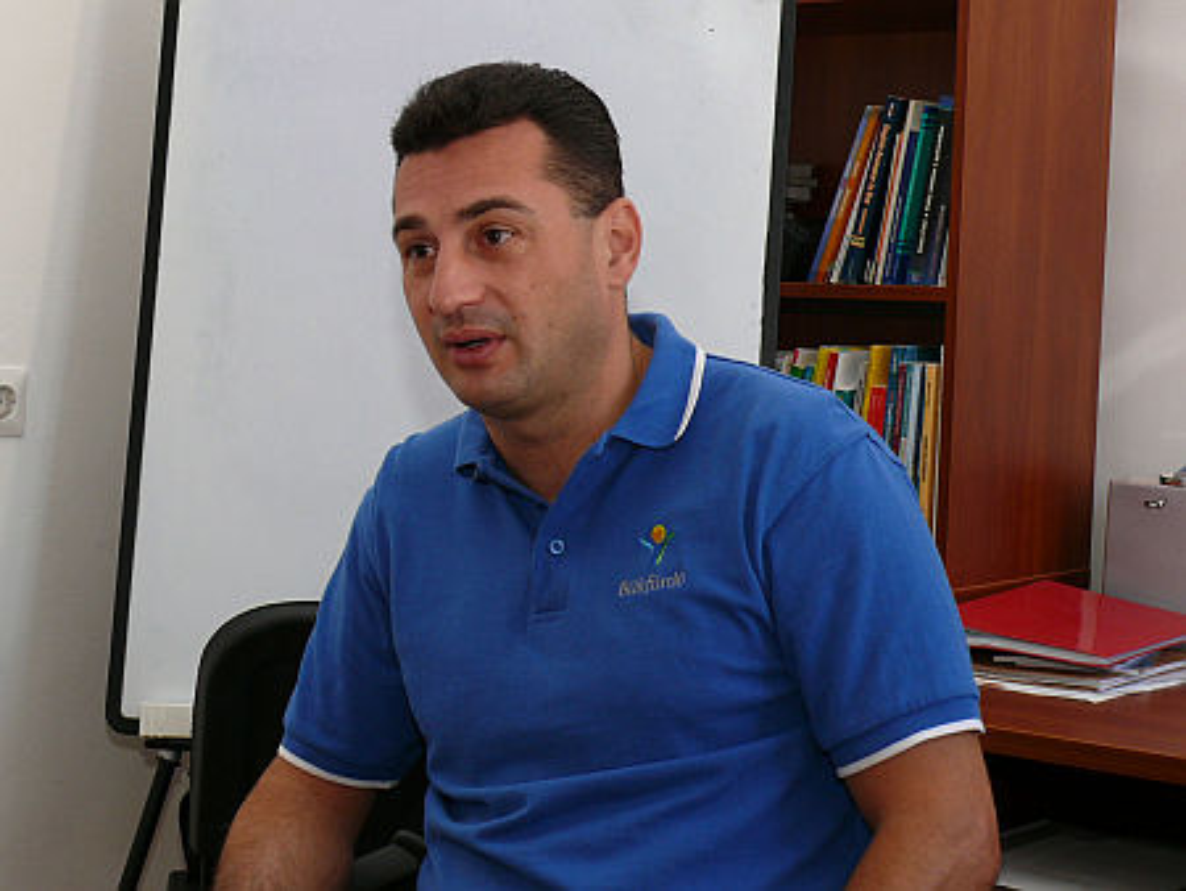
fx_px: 2365
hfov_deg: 28.1
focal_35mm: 69
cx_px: 593
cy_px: 446
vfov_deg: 21.3
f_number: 4
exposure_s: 1/30
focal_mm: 10.9
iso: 100
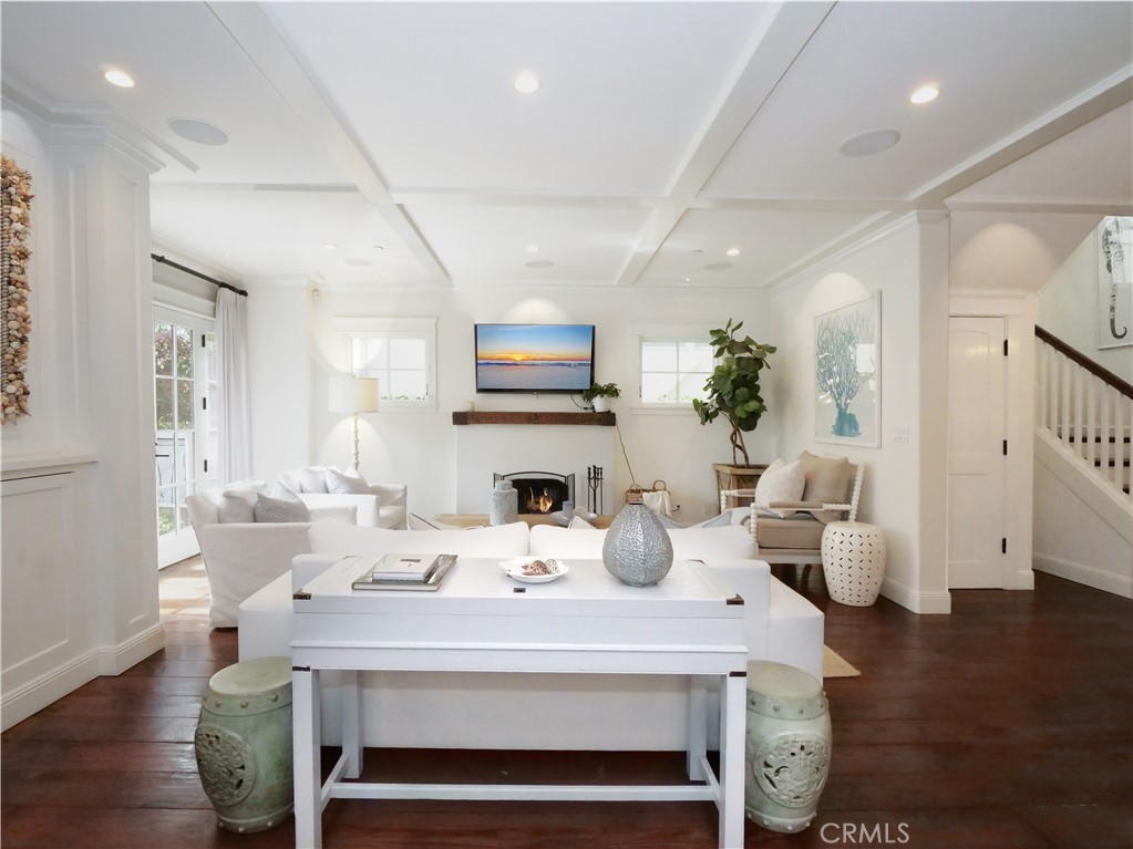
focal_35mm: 16
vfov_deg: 78.1
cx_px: 566
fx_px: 524
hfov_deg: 94.5
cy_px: 424
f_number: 7.1
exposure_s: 1/200
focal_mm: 8
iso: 2500
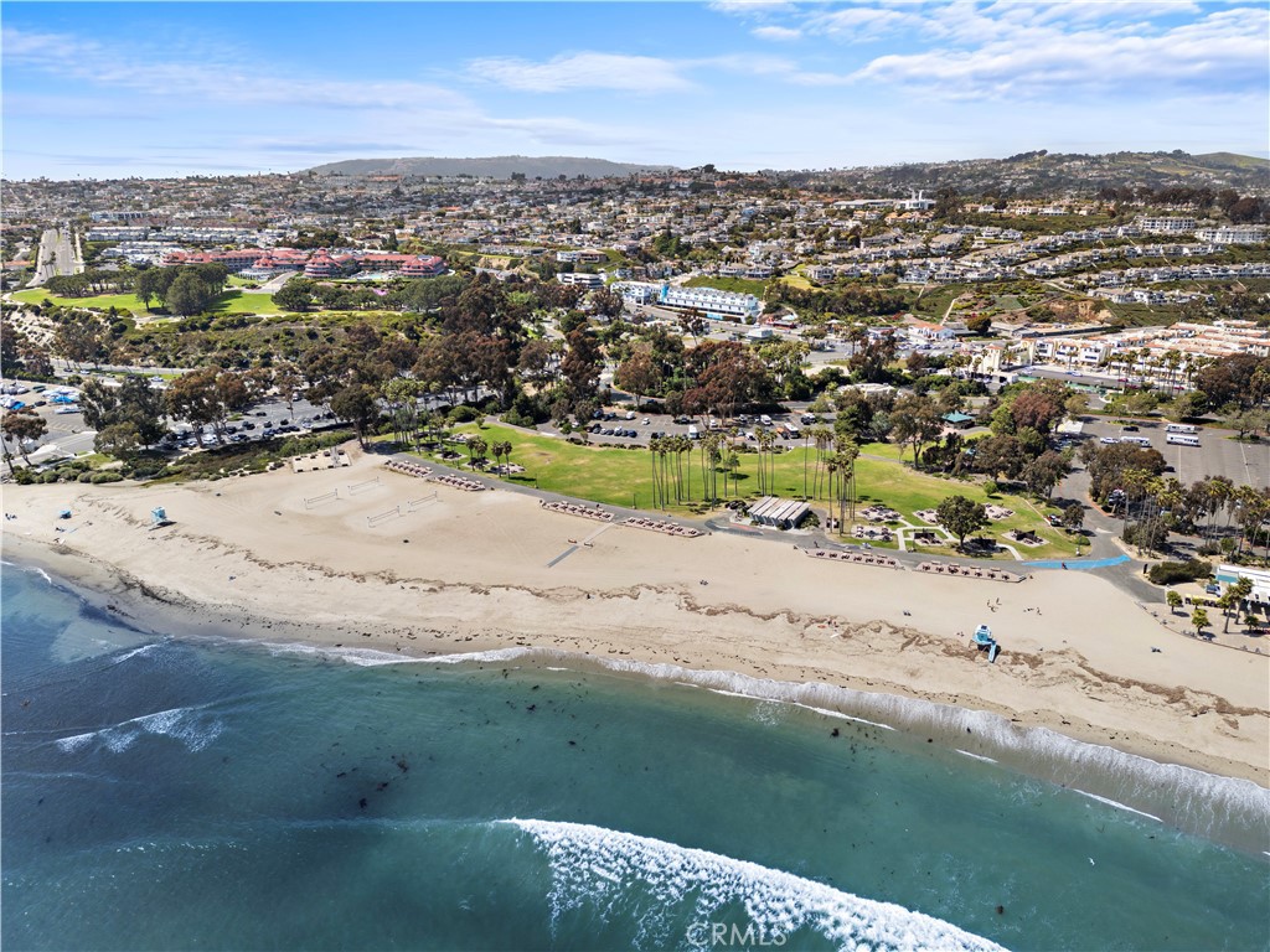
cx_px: 635
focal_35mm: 24
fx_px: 881
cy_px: 476
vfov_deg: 56.8
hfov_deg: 71.6
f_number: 1.7
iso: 100
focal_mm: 6.72
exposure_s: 1/2000
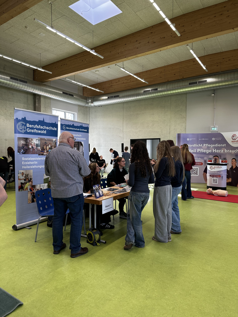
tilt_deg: -2.6
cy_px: 158
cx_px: 119
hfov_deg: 56.8
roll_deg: +0.6
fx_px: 220
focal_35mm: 24
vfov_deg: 71.6
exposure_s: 1/123
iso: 64
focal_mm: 6.86
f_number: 1.78
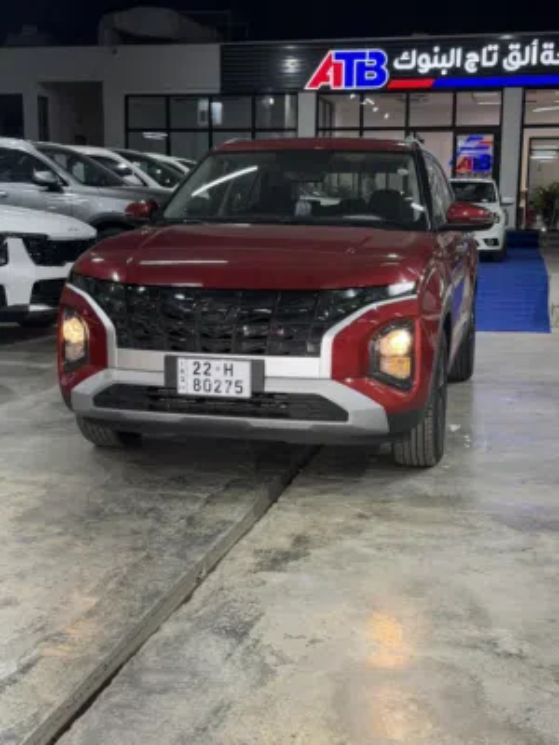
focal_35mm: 48
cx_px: 280
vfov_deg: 39.7
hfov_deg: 30.3
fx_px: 1034
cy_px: 372
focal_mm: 6.76
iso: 160
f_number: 1.78
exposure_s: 1/100
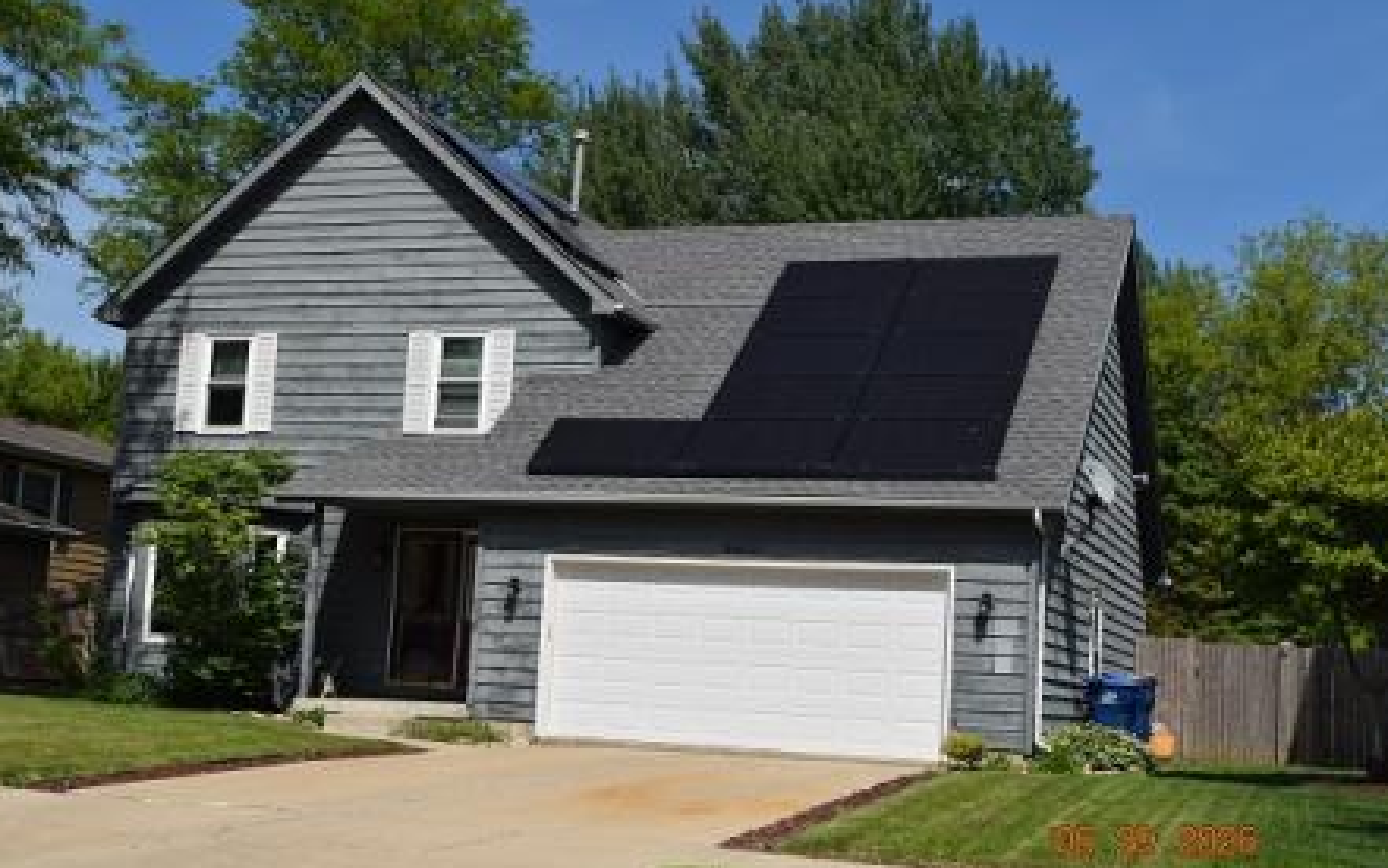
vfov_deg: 24.4
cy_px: 440
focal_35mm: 53
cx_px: 683
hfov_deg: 38.2
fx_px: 2006
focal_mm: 34
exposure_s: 1/200
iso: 100
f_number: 14
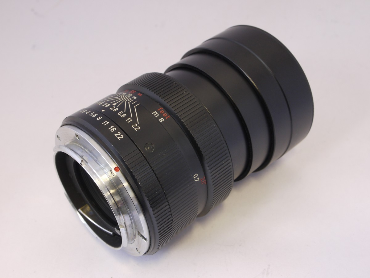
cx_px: 185
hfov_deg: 38.2
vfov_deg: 29.1
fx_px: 534
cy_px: 139
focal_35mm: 50
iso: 400
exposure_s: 1/8
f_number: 10
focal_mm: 25
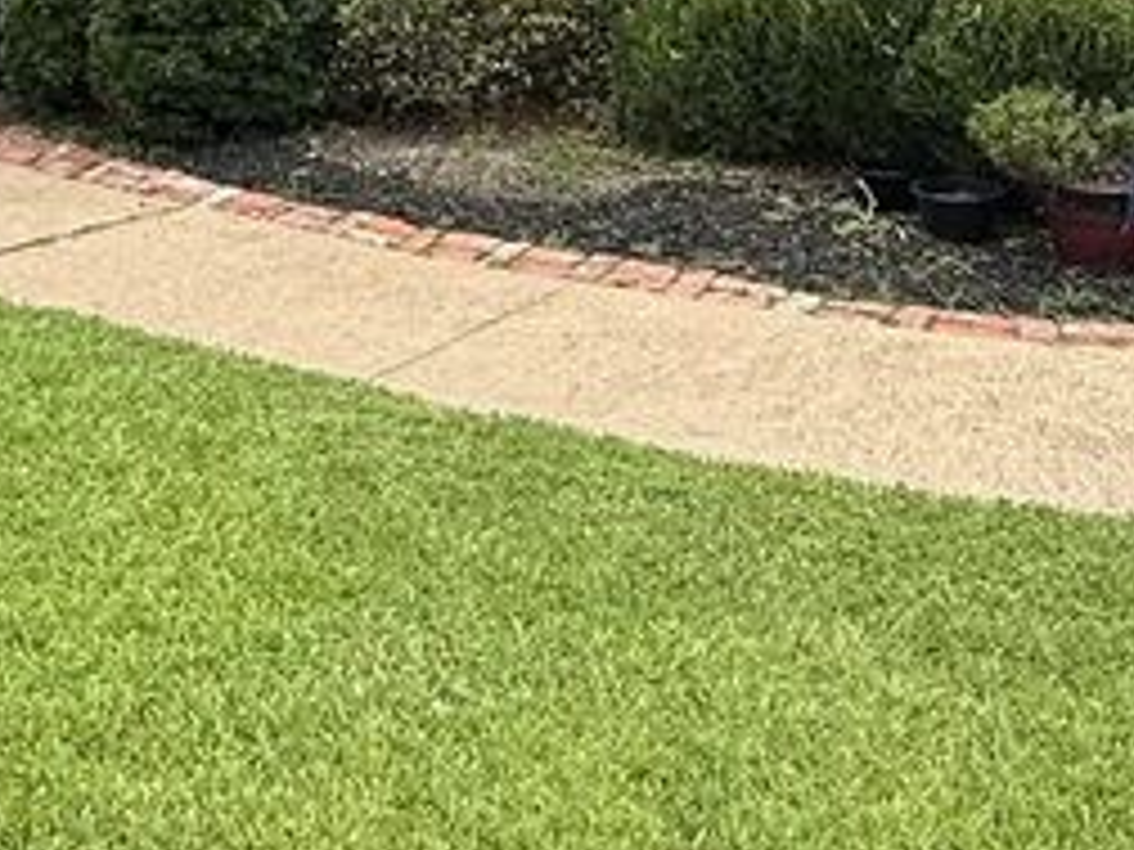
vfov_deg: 23.3
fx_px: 1867
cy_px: -198
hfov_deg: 33.4
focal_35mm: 57
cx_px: 360
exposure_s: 1/985
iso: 64
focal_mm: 2.22
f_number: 2.2
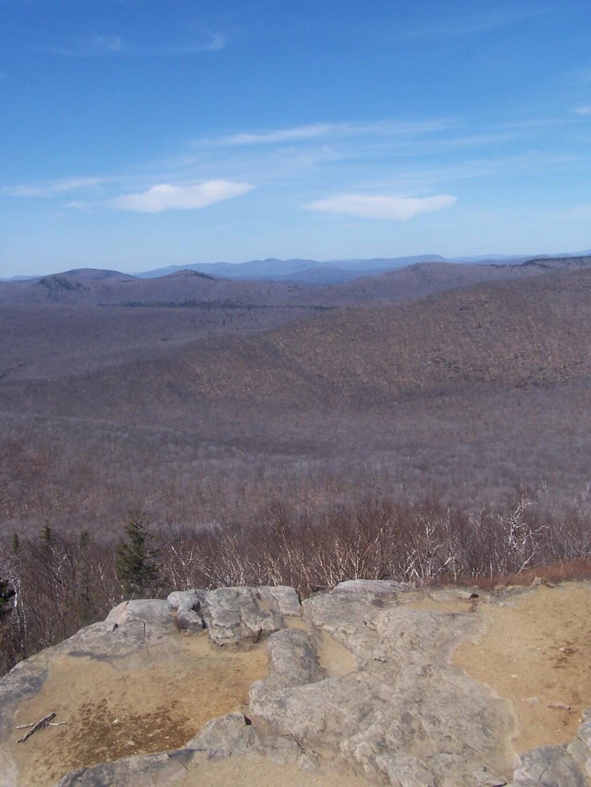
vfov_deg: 49.0
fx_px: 865
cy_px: 394
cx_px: 296
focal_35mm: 38
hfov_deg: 37.7
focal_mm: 6.3
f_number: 5.6
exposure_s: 1/500
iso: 80
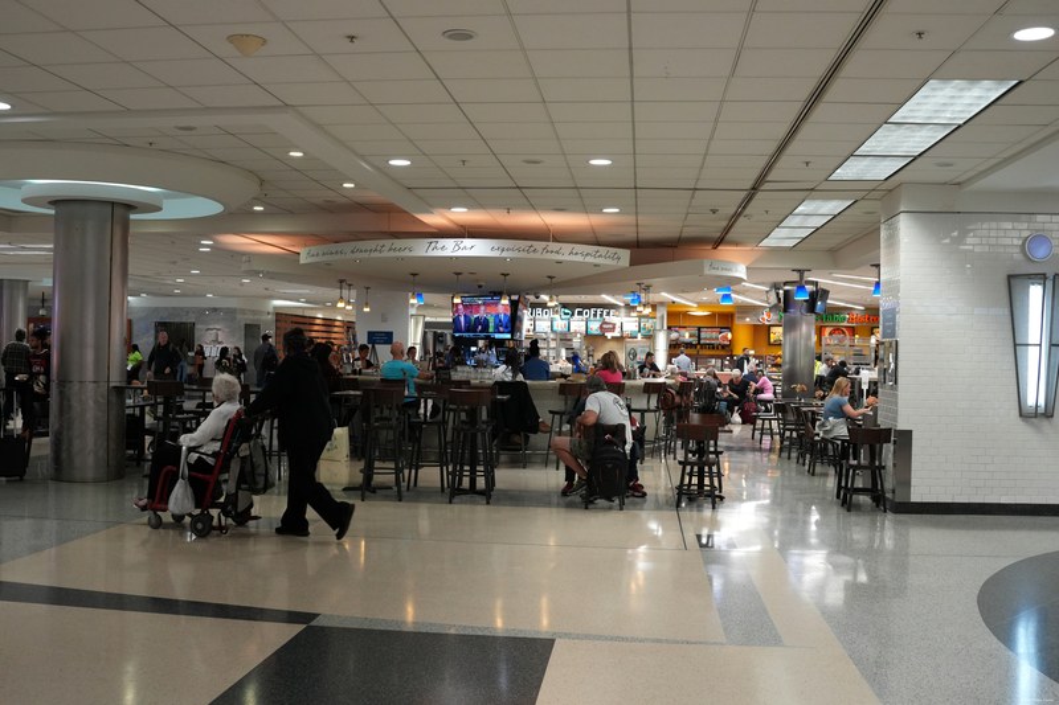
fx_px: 1015
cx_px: 530
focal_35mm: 34
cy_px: 352
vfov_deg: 38.3
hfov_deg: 55.1
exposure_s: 1/160
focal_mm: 23
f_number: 4
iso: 1250
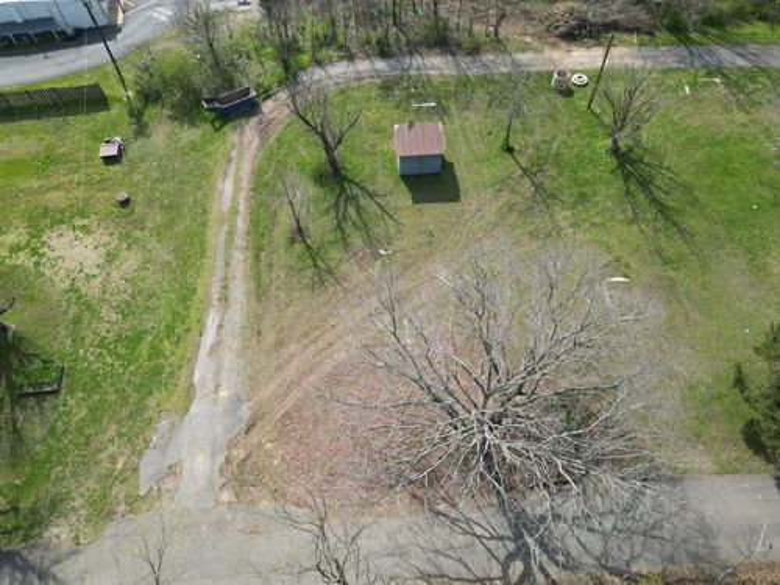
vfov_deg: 56.8
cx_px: 390
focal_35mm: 24
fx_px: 541
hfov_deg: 71.6
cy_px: 292
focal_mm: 6.72
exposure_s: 1/1250
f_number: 1.7
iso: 100
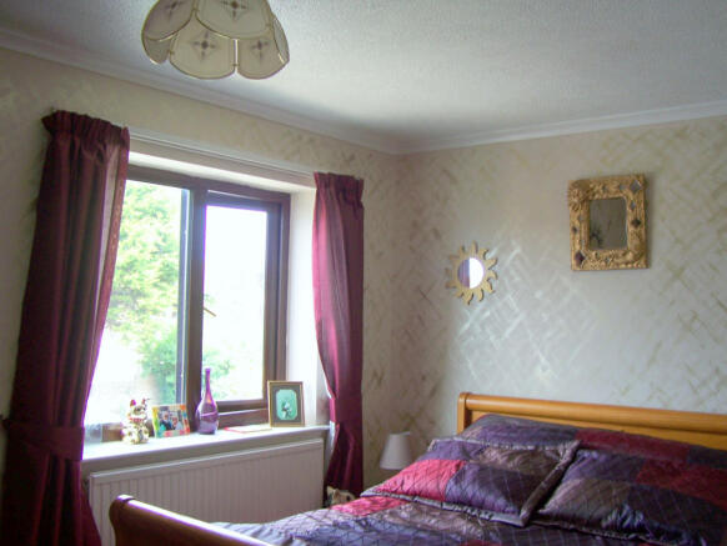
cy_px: 273
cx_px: 364
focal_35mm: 34
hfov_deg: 53.9
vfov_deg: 41.8
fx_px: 714
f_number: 2.7
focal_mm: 5.6
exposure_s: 1/60
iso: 80
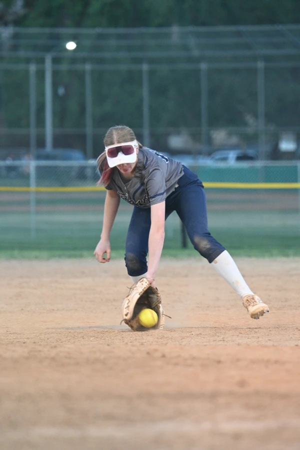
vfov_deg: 6.2
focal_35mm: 330
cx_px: 150
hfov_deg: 4.2
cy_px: 225
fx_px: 4125
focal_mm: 220
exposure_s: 1/250
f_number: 5
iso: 3200
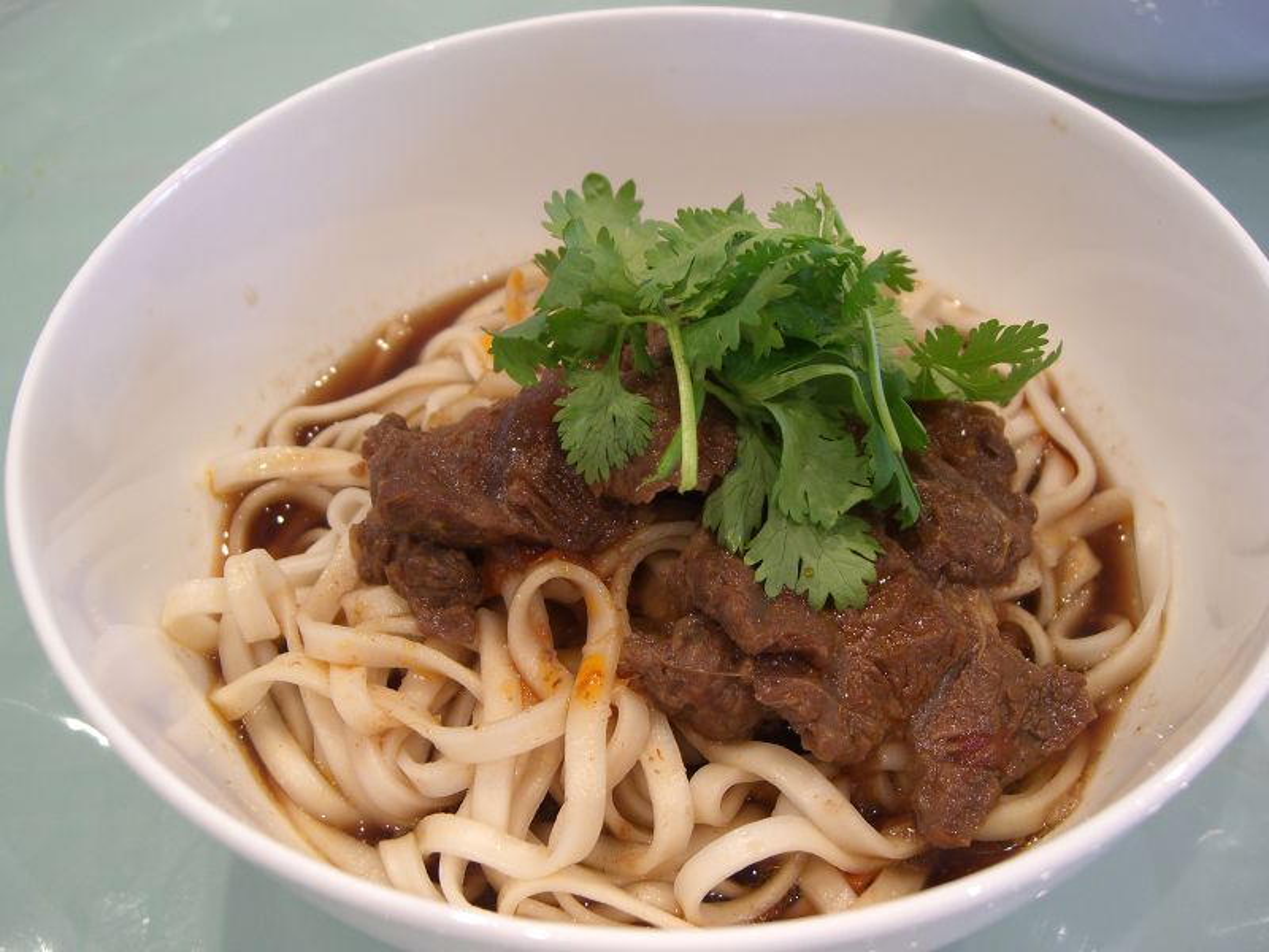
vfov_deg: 37.7
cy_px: 476
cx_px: 634
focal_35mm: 38
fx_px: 1393
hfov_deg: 49.0
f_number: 2.8
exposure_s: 1/10
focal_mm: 7.9
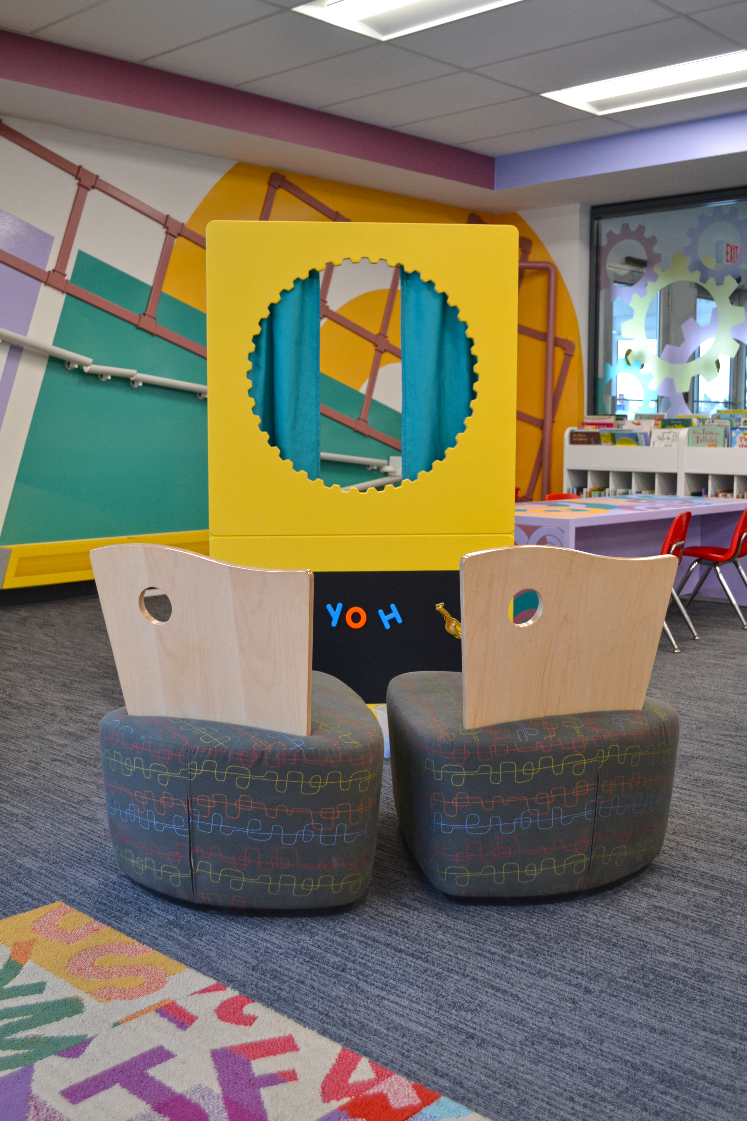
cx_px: 374
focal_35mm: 36
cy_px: 560
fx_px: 1120
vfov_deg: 53.1
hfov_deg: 36.9
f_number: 4
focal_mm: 24
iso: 400
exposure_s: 1/50
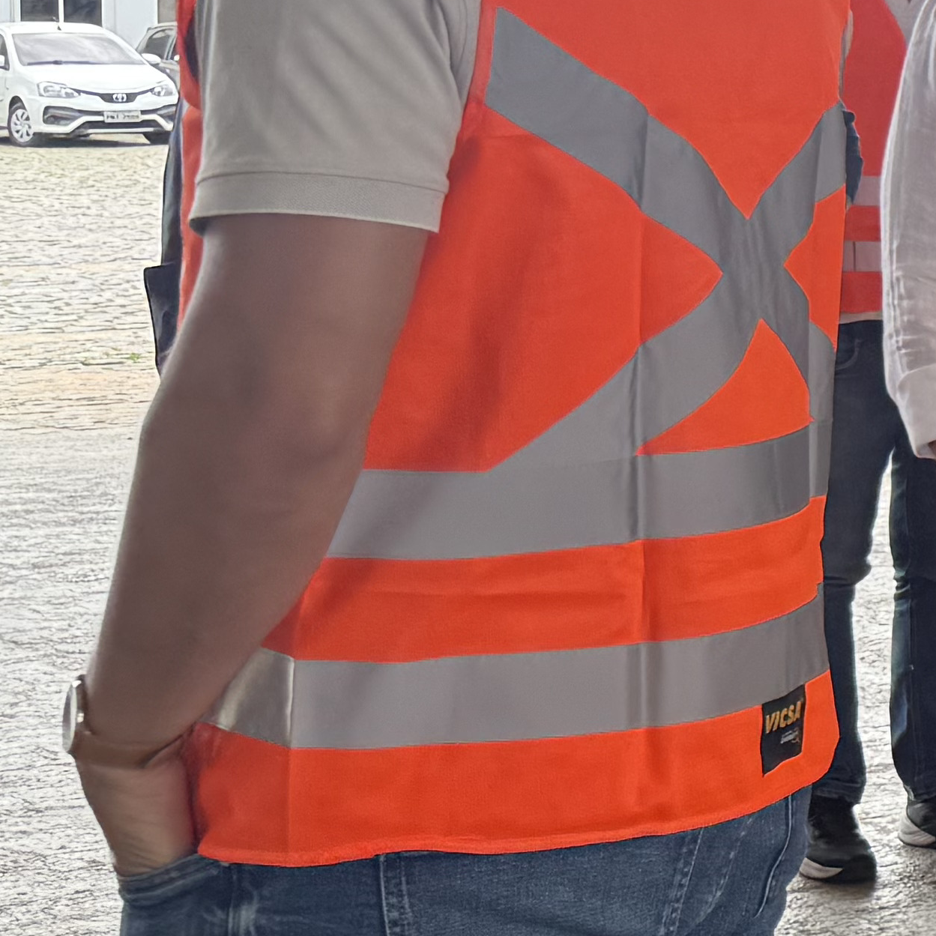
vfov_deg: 17.9
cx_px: 2032
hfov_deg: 14.1
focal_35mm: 97
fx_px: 2967
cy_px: 323
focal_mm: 6.76
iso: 80
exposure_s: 1/299
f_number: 1.78
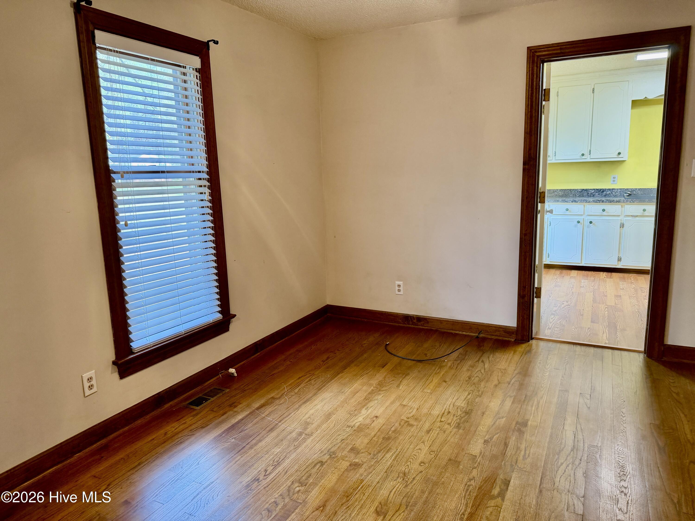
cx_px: 348
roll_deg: +2.6
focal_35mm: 24
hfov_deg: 71.6
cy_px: 260
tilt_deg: -11.2
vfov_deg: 56.8
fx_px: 482
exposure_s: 1/60
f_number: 1.78
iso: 160
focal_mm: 6.76
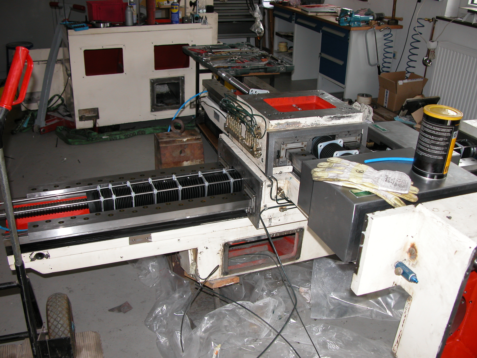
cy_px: 179
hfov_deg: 52.6
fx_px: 482
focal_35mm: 35
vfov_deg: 40.7
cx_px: 238
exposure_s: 1/60
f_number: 2.8
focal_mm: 8.9
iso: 100
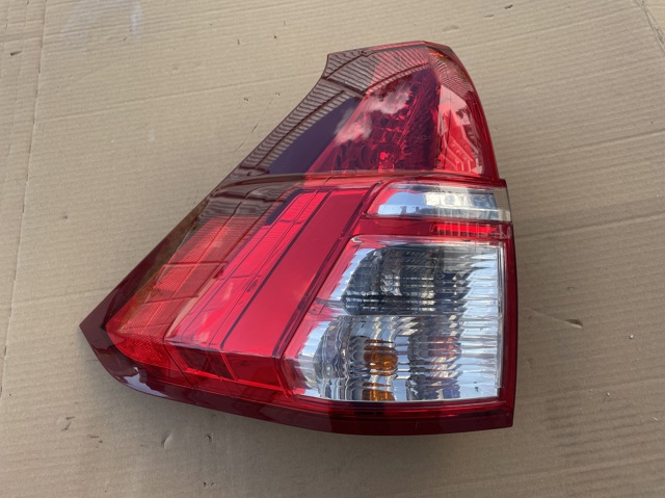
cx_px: 332
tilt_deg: -68.9
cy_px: 249
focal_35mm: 26
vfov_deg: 53.0
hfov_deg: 67.3
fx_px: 499
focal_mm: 4.2
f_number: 1.6
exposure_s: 1/686
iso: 32
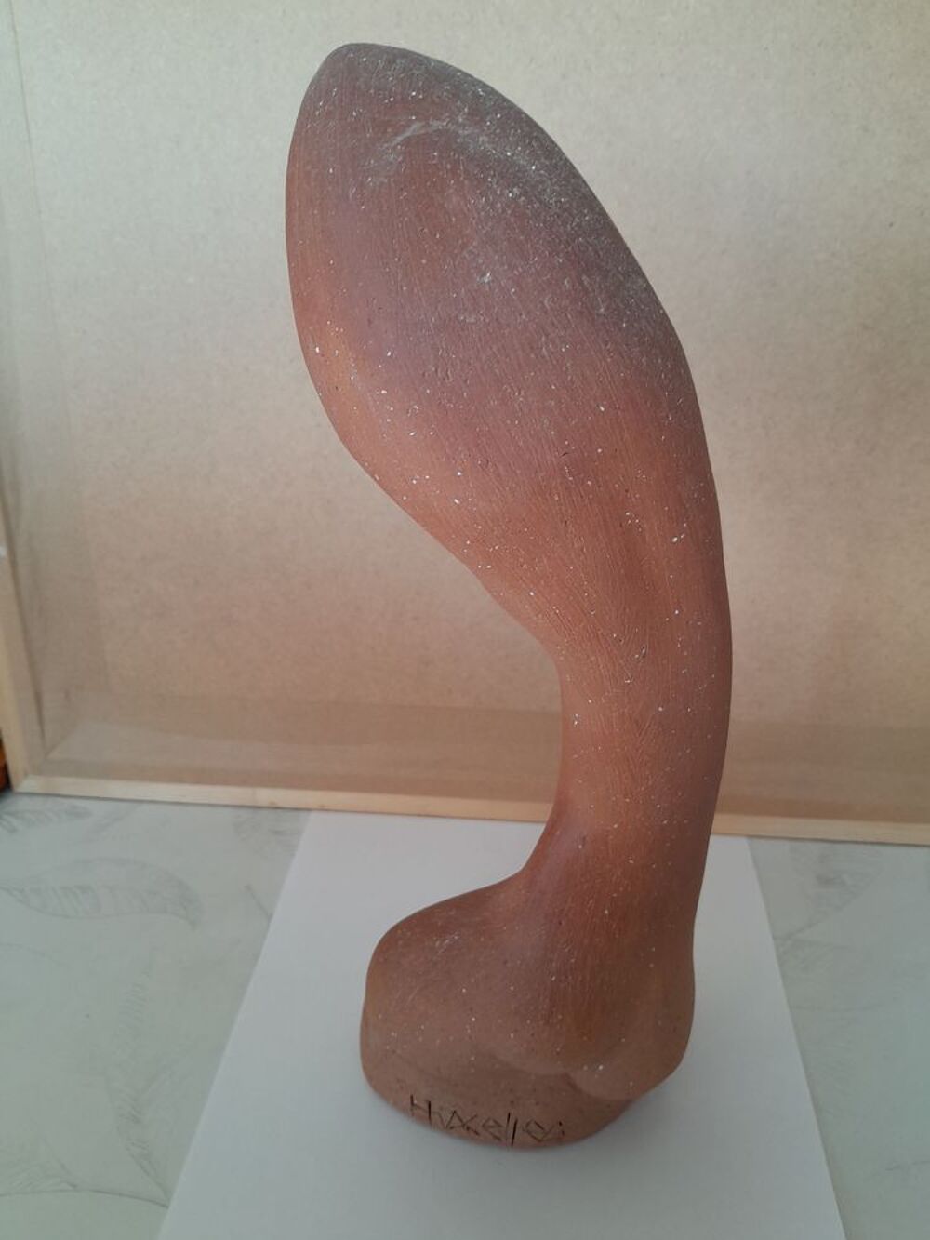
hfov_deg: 53.1
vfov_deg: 67.3
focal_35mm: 26
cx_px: 465
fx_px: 931
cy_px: 620
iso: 125
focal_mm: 3.98
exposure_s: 1/60
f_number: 1.8
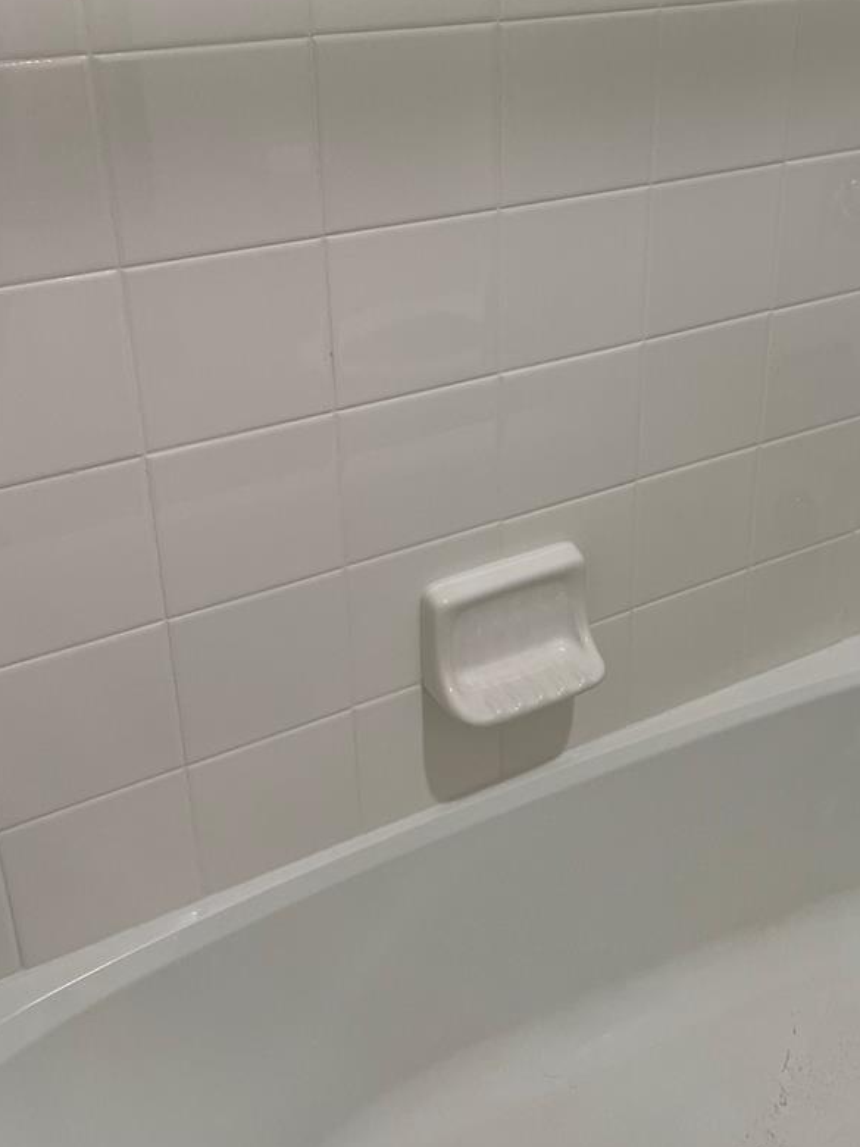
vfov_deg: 45.9
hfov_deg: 35.3
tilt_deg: -25.5
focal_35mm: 40
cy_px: 366
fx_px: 1325
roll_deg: -0.4
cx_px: 629
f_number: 1.5
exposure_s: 1/120
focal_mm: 5.7
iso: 100
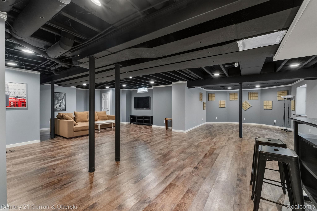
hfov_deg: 100.4
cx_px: 158
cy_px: 106
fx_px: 132
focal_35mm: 15
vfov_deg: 77.3
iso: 1250
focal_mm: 10
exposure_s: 2
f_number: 8
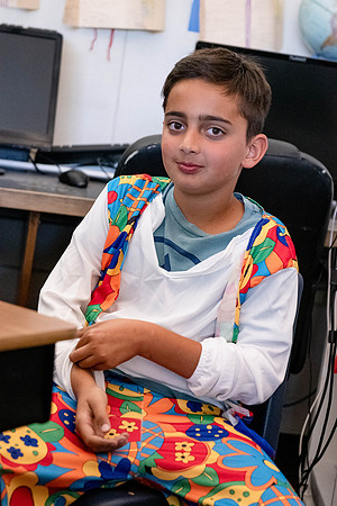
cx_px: 168
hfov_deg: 16.3
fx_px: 1179
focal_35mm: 84
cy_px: 253
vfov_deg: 24.2
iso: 4000
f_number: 3.5
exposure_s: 1/320
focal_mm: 70
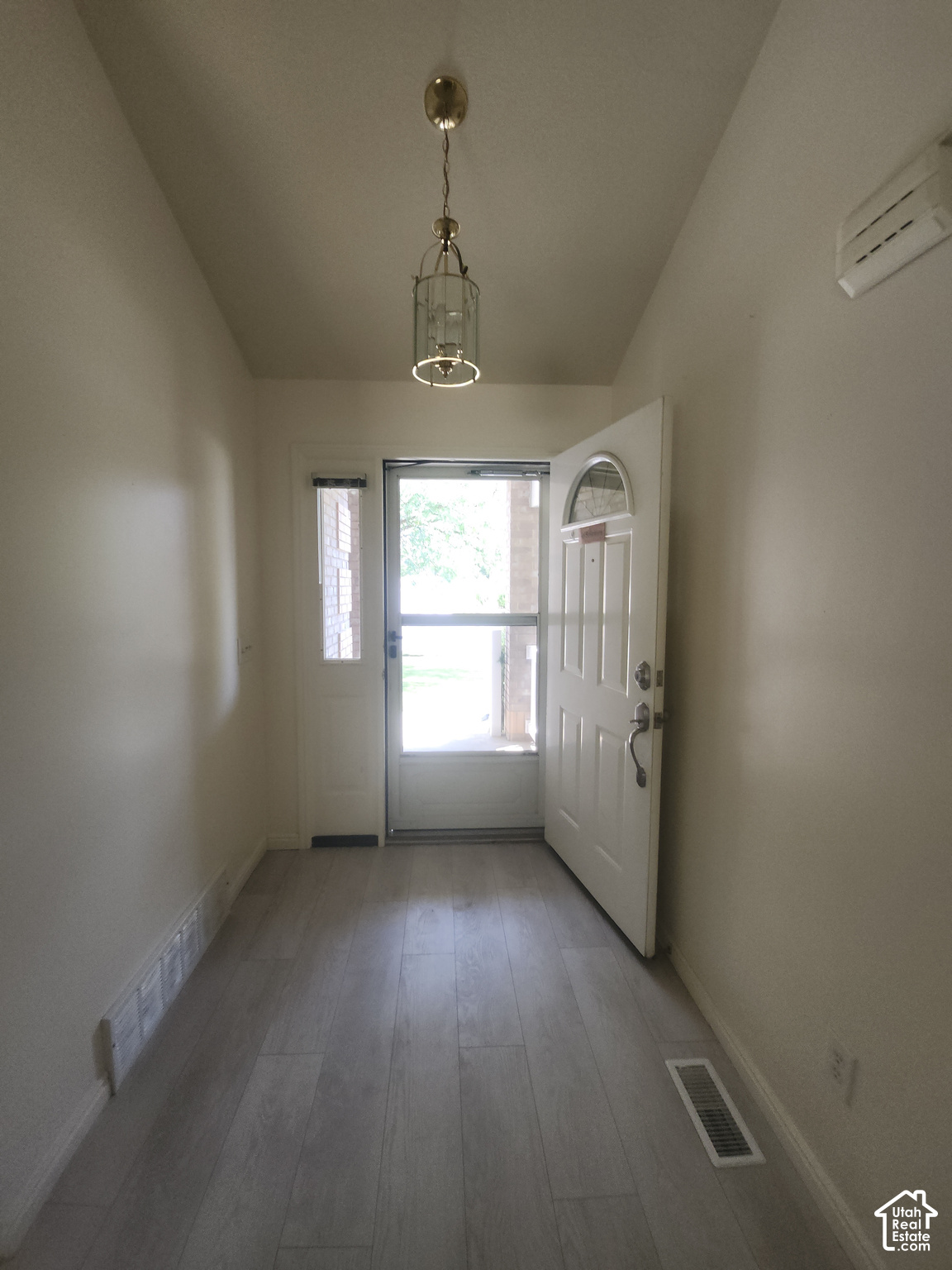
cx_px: 476
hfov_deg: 89.9
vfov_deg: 106.2
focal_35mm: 13
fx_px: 477
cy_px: 635
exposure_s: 1/60
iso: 64
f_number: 2.2
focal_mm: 1.74
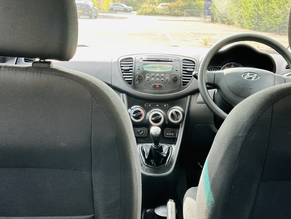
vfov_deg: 30.3
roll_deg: -3.7
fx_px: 404
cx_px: 146
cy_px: 110
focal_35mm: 48
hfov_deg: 39.7
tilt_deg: -14.3
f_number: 1.78
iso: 80
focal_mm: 6.86
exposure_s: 1/172
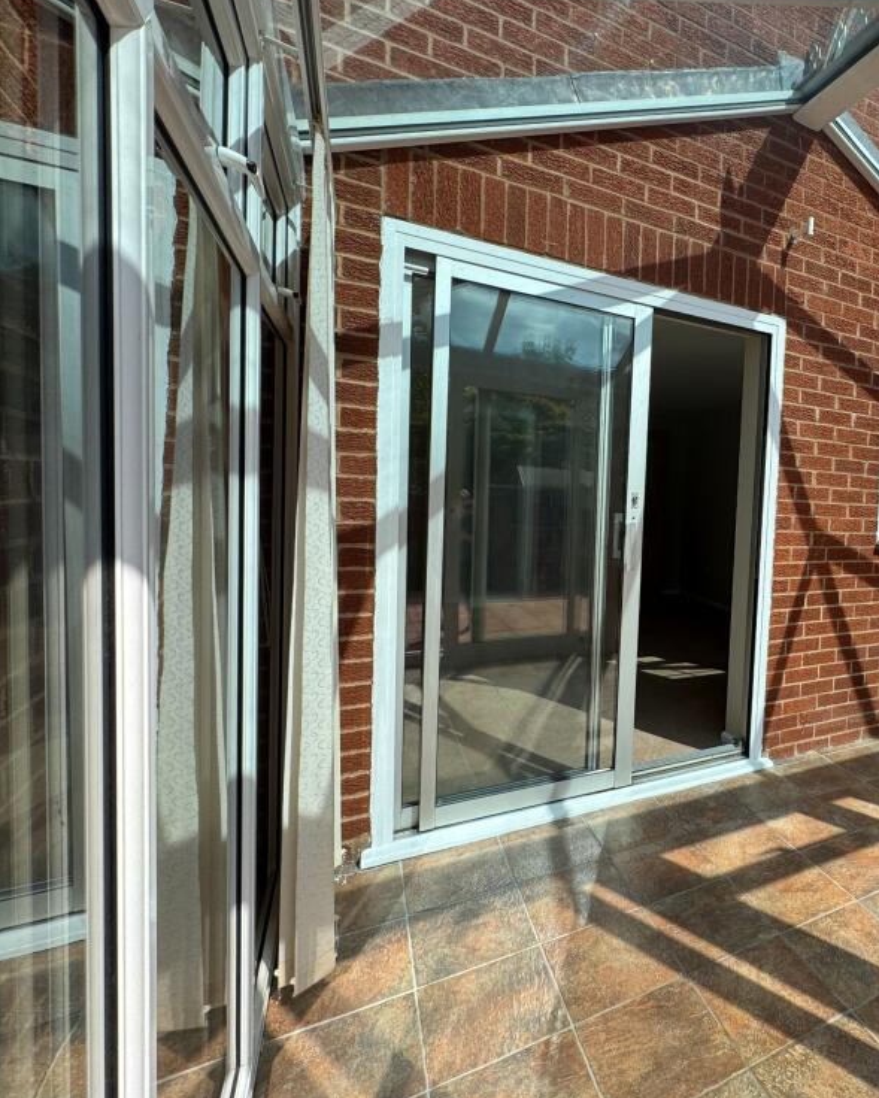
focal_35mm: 19
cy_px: 531
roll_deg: -2.9
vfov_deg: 83.3
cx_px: 761
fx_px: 618
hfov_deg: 61.7
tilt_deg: -2.0
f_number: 2.2
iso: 50
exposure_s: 1/993
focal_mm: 2.22
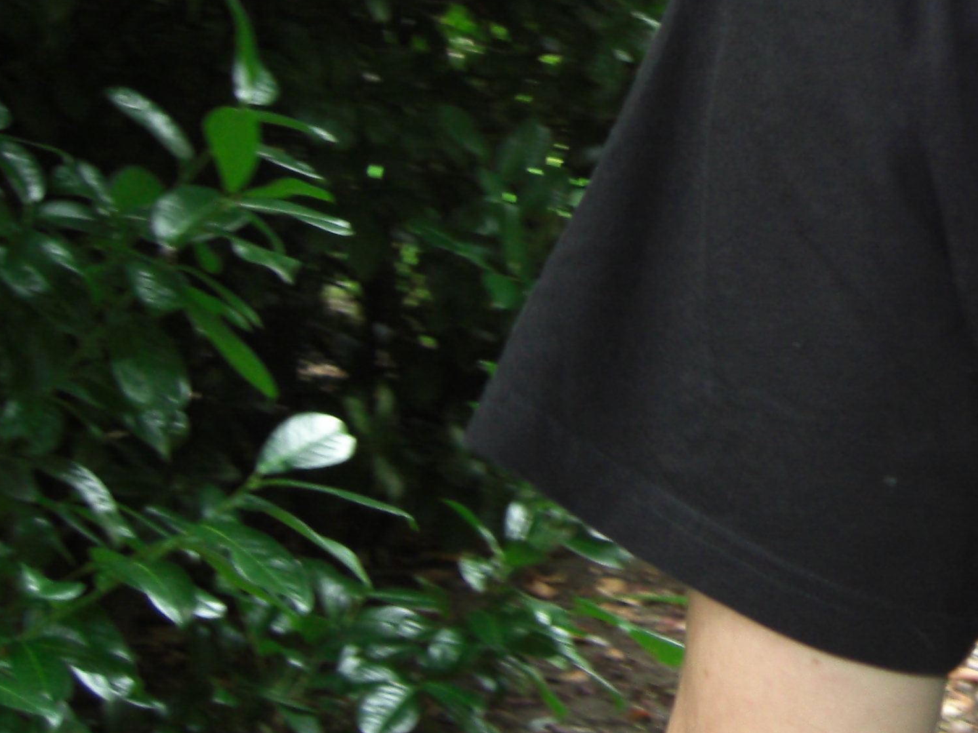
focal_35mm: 93
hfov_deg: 20.1
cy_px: 186
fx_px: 2627
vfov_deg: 15.8
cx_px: 1095
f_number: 2.8
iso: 200
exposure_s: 1/60
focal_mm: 7.9
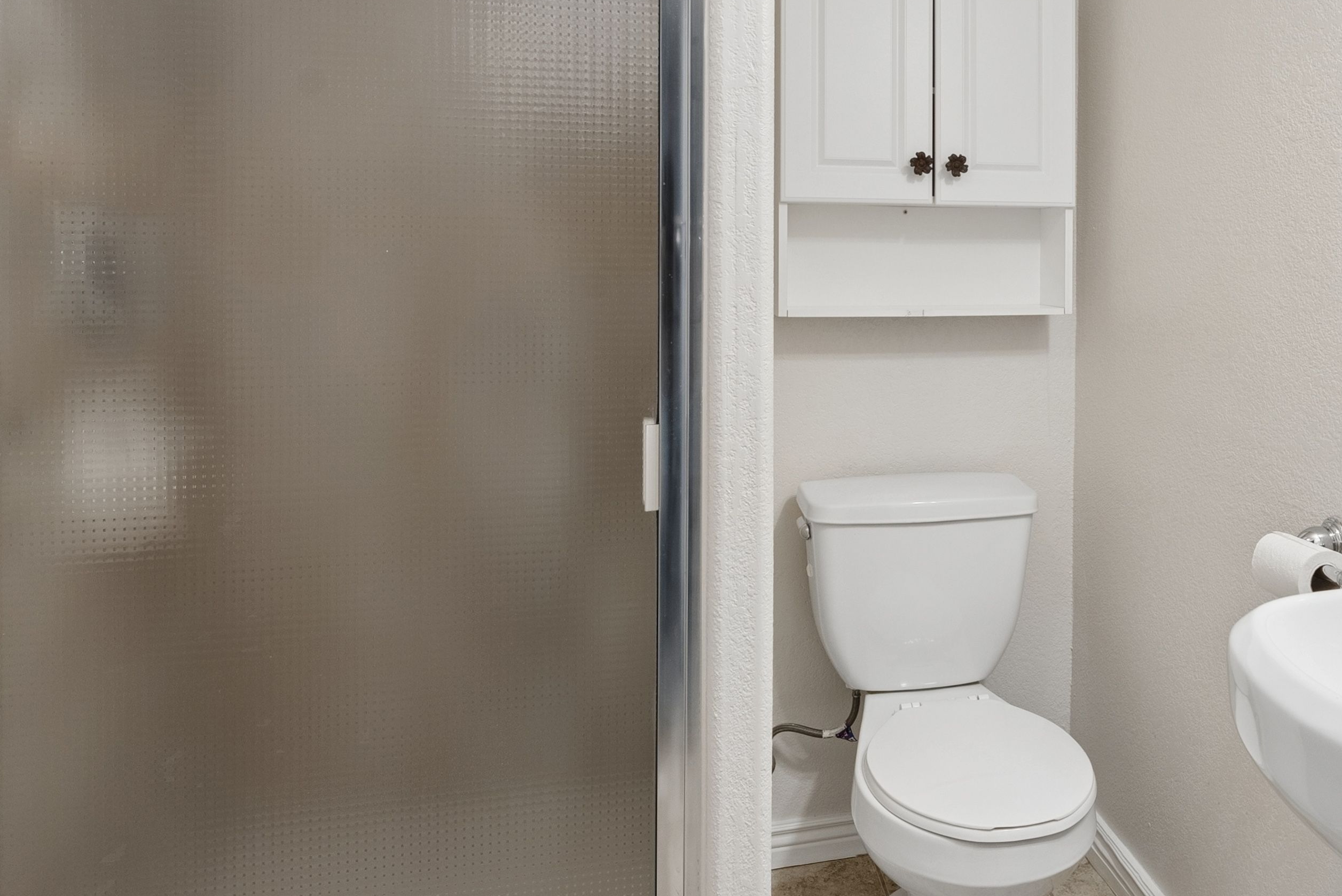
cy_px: 271
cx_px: 940
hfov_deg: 64.8
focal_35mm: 27
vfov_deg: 46.9
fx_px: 1007
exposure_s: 1/40
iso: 640
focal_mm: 16
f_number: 8
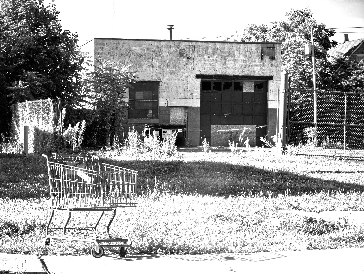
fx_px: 1158
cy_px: 137
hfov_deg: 17.9
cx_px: 182
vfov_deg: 13.5
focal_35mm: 110
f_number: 2.8
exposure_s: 1/424
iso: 49
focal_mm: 17.9
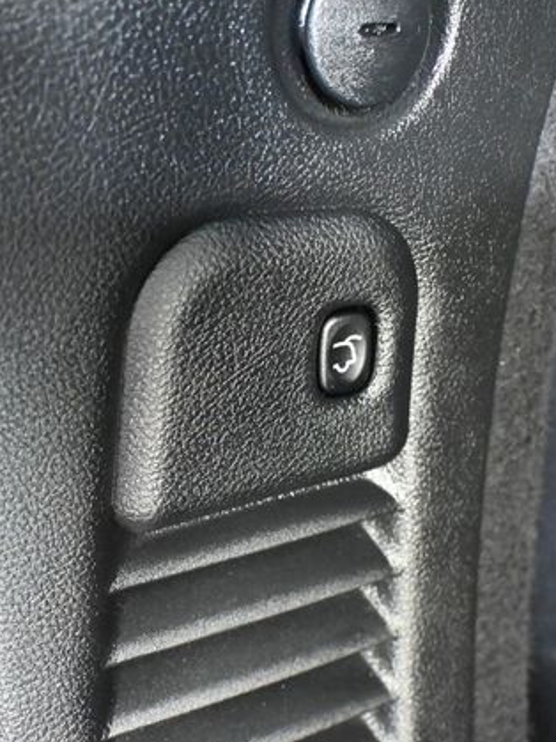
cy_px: 367
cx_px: 223
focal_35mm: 47
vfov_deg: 40.2
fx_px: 1015
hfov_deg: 30.6
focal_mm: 21.5
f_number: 4
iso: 12800
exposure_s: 1/20
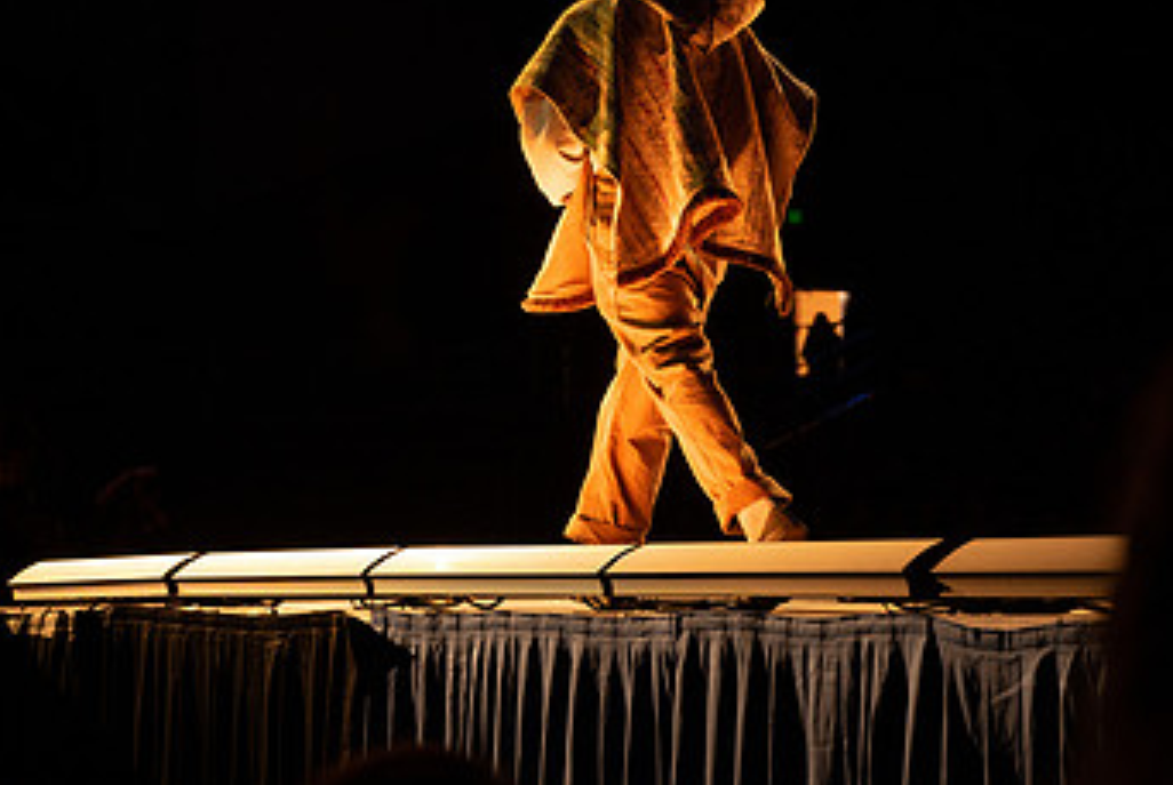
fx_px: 3426
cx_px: 497
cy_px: 235
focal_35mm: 105
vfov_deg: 13.1
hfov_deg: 19.4
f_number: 4
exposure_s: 1/320
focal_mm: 62
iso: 1000
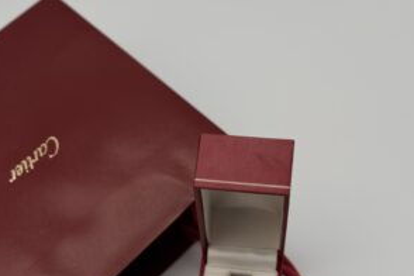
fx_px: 782
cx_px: 206
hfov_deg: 29.7
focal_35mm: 68
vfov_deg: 19.7
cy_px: 237
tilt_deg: -58.2
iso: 64
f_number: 1.78
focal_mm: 6.76
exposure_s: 1/1193
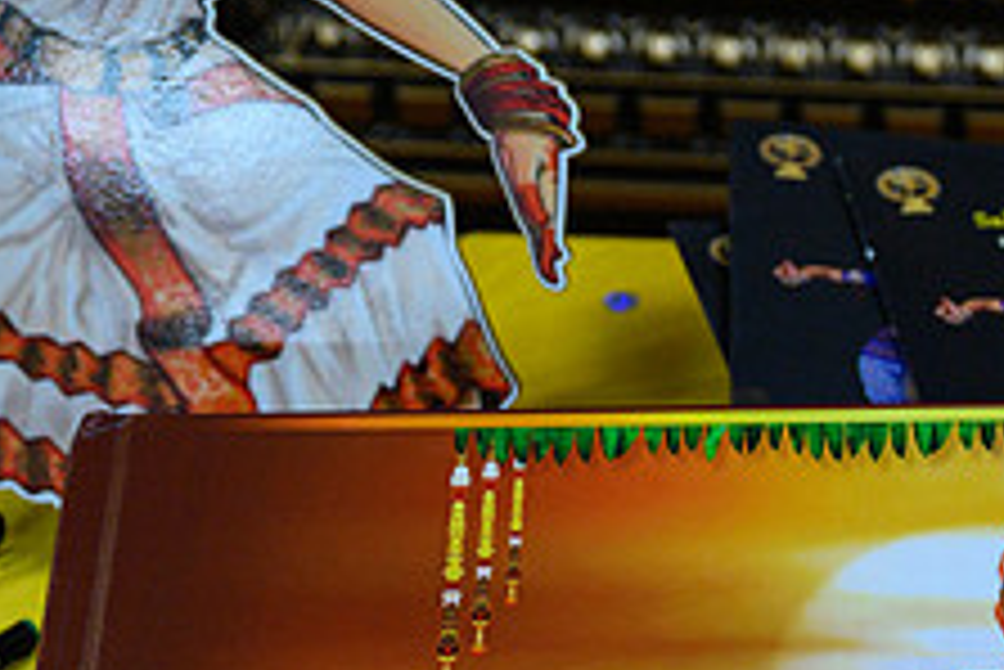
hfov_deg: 17.2
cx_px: 923
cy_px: 776
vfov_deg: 11.5
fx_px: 3265
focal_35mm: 117
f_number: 3.5
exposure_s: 1/640
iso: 640
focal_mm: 45
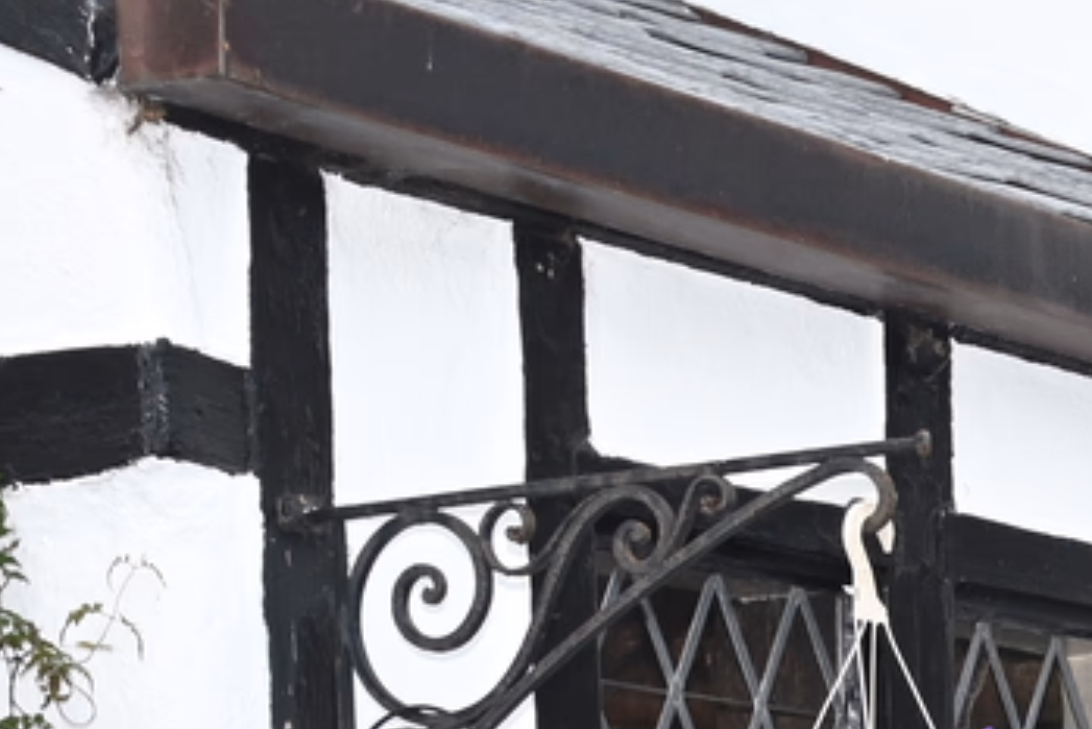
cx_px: 2497
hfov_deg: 9.5
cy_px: 1843
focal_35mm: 195
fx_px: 5917
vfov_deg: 6.6
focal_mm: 33
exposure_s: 1/200
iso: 800
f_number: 7.1
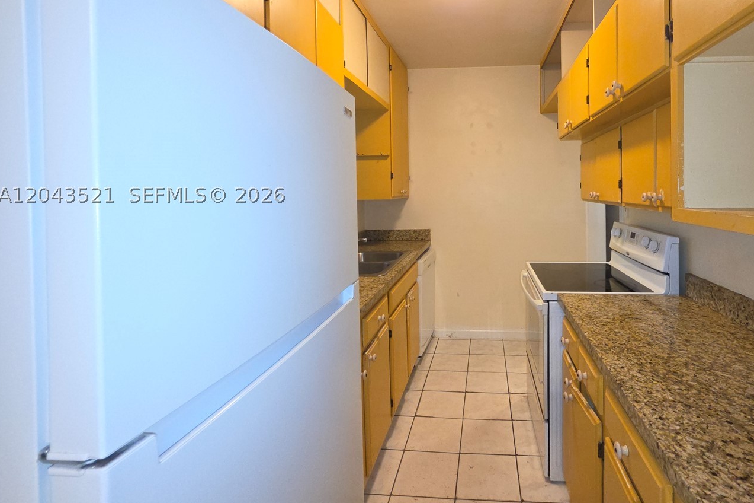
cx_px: 466
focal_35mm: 17
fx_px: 356
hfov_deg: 91.6
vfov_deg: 69.5
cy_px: 195
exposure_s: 1/60
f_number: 1.9
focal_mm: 2.2
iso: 200
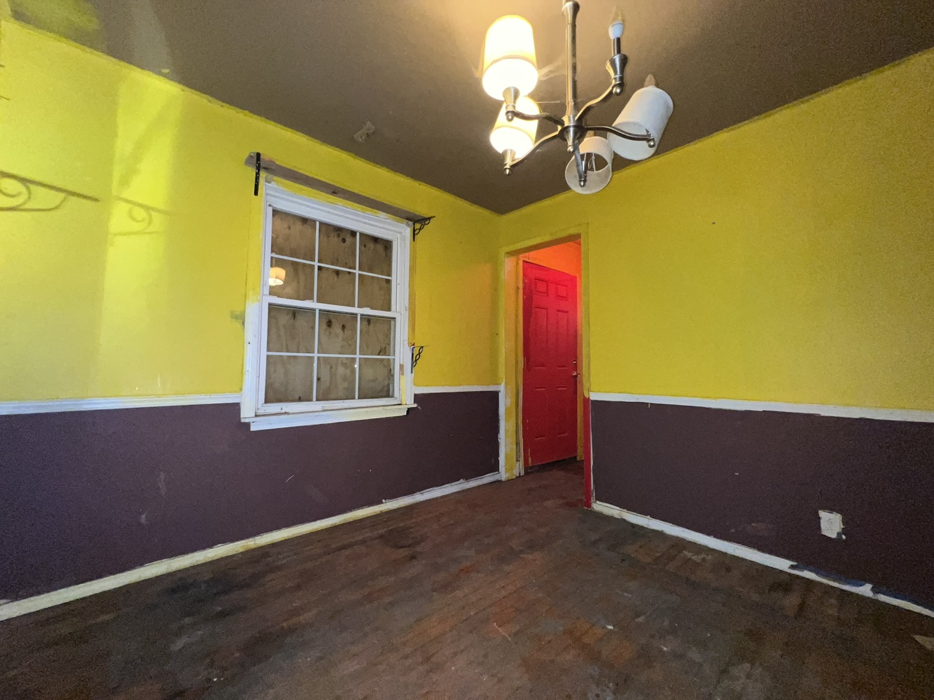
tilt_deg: +1.7
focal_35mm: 13
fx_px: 351
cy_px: 350
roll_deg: -0.8
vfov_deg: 89.9
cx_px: 467
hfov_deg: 106.2
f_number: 1.8
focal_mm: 1.57
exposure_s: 1/60
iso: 400
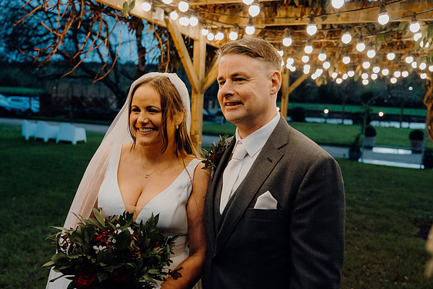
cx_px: 212
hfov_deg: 55.8
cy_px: 146
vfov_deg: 38.9
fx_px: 409
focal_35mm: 34
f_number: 3.5
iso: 4000
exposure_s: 1/160
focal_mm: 33
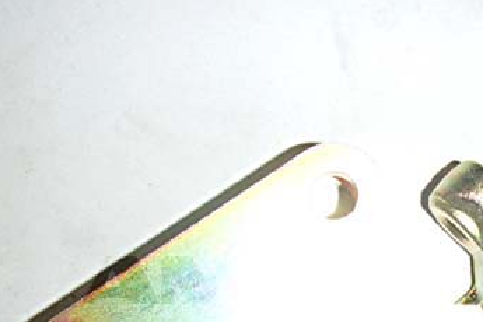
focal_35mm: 54
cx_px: 350
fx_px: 724
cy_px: 312
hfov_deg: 36.2
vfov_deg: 24.1
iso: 800
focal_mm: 5
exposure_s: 1/500
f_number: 3.9
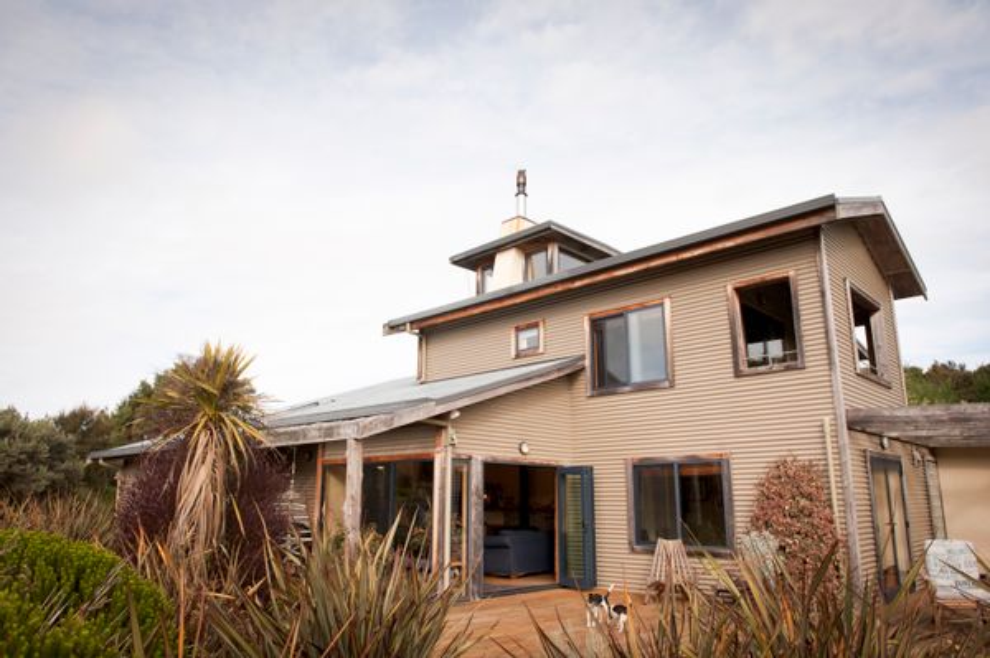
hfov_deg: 73.8
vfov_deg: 53.1
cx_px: 495
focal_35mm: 24
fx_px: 659
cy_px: 329
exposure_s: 1/5000
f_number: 6.3
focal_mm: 24
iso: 1600
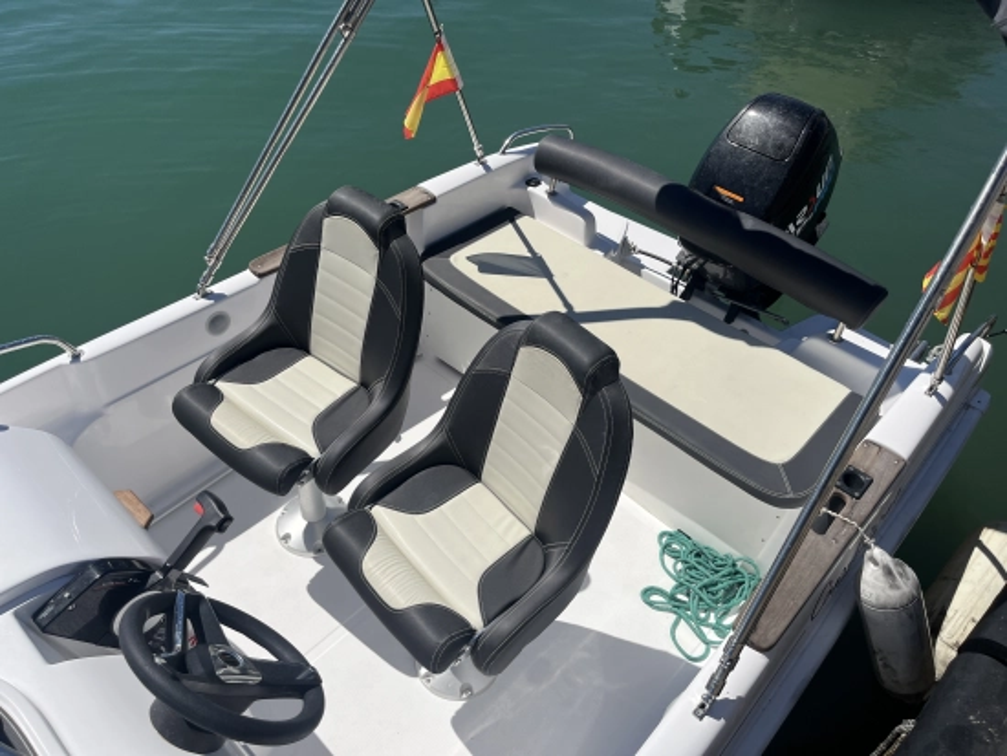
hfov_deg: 67.3
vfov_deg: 53.1
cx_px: 504
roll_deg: -1.2
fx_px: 757
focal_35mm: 26
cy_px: 378
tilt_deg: -44.1
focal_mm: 5.1
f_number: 1.6
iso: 50
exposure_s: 1/9901
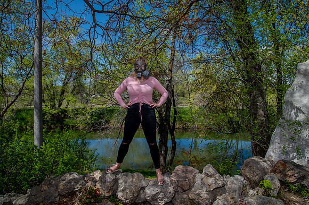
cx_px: 155
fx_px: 222
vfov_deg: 49.7
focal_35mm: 26
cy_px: 98
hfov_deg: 69.7
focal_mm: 24
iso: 100
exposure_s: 1/640
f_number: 6.3
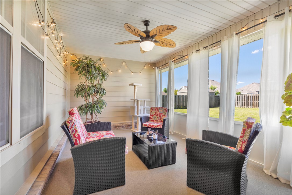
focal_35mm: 16
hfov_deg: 96.7
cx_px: 146
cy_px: 98
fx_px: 130
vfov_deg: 73.7
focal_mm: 16
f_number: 6.3
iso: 100
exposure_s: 1/2
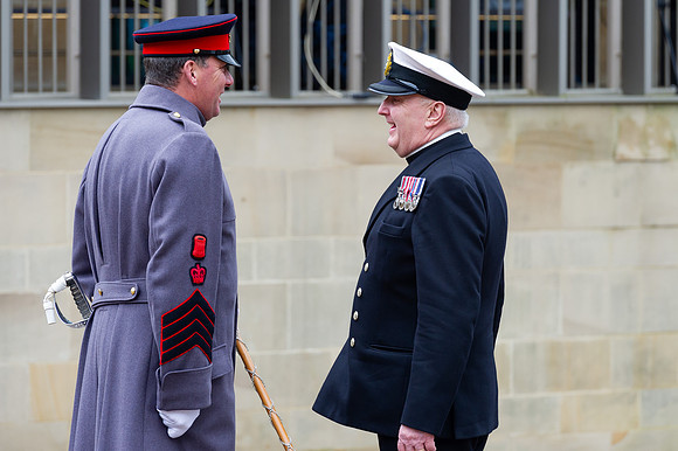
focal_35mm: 243
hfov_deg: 8.5
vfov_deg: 5.7
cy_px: 204
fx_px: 4569
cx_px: 411
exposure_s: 1/250
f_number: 6.3
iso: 560
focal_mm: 200
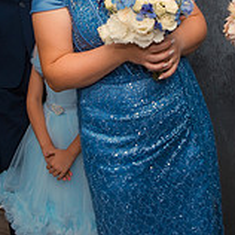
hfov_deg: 23.1
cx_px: 118
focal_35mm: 75
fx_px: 576
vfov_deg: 21.6
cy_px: -36
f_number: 3.5
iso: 800
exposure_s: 1/125
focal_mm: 24
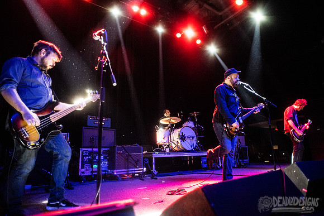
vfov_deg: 59.4
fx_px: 189
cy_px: 114
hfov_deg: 81.0
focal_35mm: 21
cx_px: 170
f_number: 3.2
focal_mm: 20
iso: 6400
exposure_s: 1/250
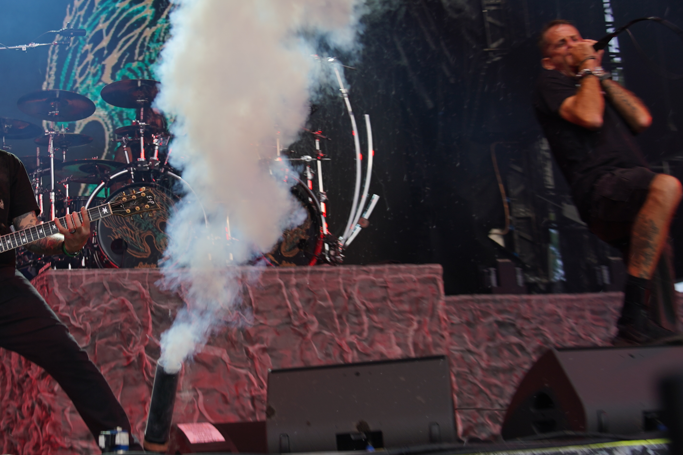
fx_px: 1366
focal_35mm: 72
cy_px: 172
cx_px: 173
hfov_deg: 27.7
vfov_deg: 18.9
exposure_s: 1/125
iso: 100
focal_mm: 34
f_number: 4
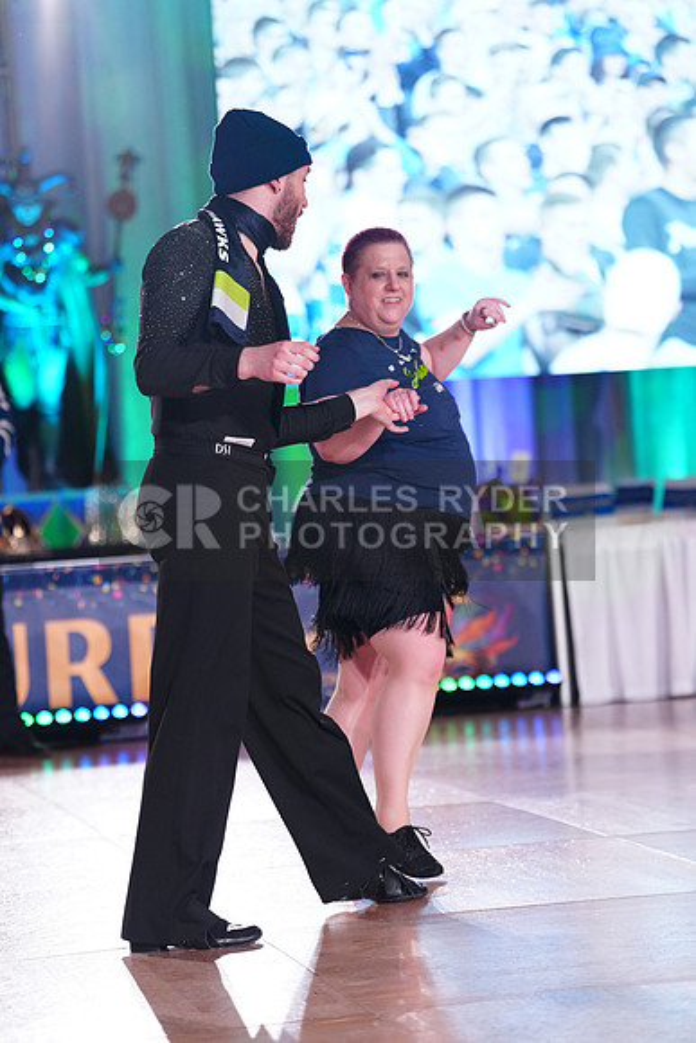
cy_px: 522
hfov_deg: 12.8
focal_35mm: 107
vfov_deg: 19.1
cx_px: 348
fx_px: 3101
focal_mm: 107
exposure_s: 1/500
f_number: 2.8
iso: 2000
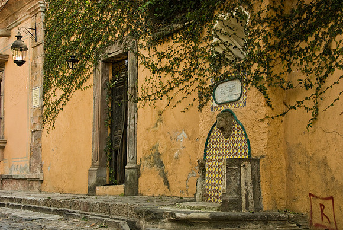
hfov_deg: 37.8
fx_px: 501
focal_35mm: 52
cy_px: 115
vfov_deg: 25.8
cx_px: 172
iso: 400
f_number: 11
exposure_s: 1/30
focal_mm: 35
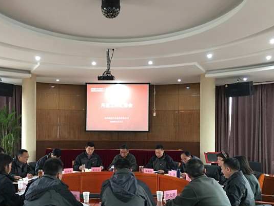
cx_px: 118
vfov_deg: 37.4
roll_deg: -0.8
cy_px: 134
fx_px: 301
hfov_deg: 48.8
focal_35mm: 38
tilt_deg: +3.1
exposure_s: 1/10
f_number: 2.2
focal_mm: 4.15
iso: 80
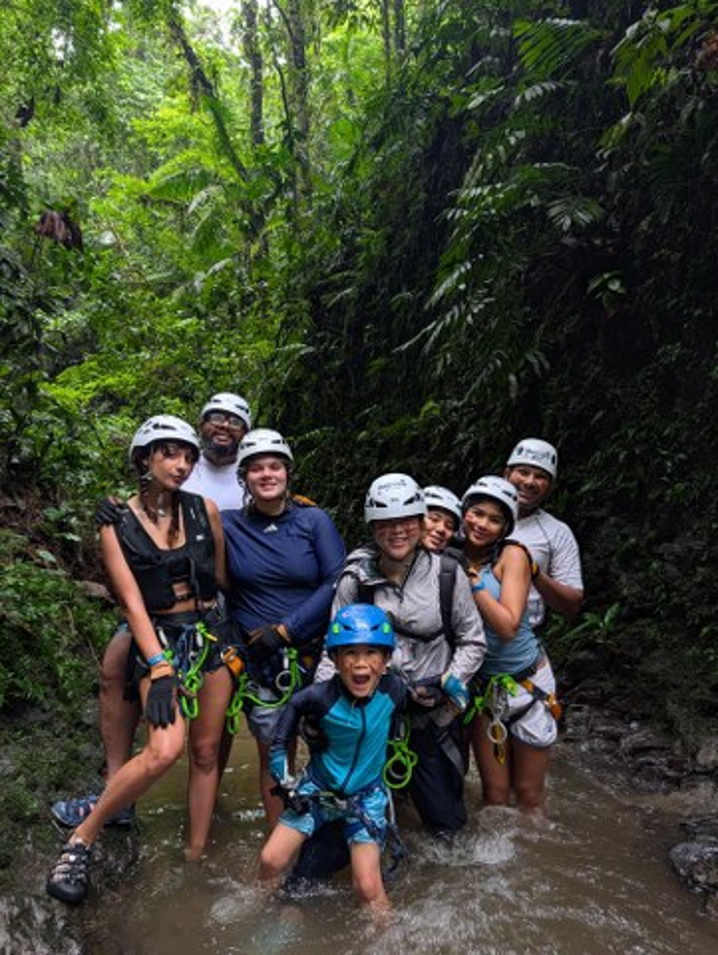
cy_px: 478
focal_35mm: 24
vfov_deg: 71.5
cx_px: 359
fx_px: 663
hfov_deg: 56.9
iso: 288
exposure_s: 1/102
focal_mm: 6.9
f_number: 1.68
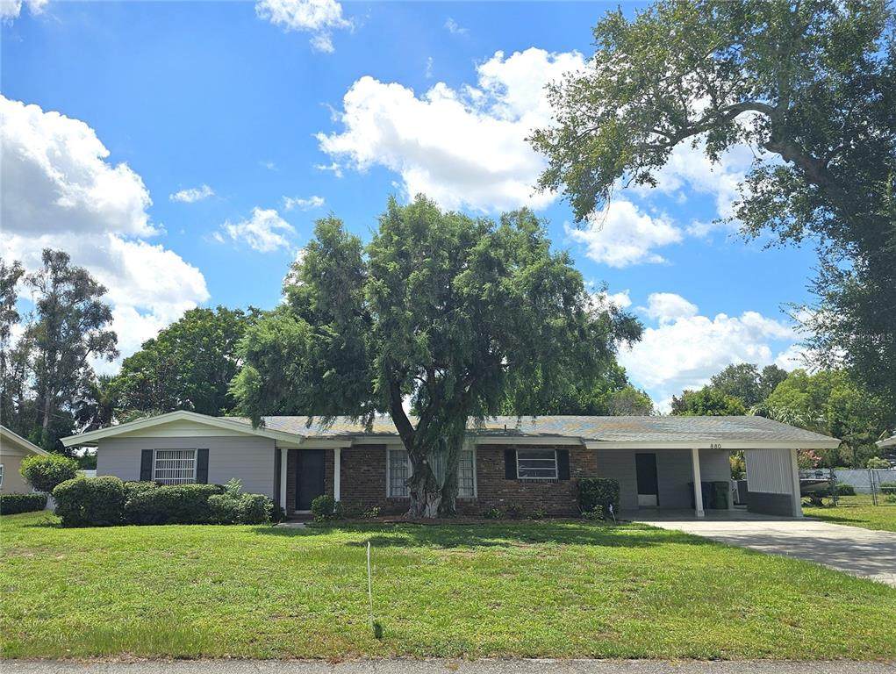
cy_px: 337
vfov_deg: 59.0
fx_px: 596
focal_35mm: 23
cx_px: 448
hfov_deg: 73.9
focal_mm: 6.3
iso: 10
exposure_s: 1/1120
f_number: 1.7
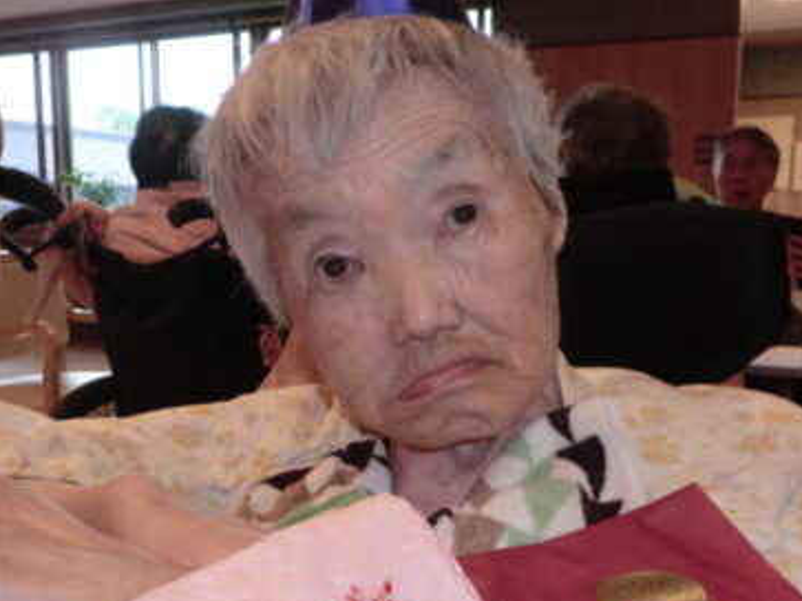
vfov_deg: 33.1
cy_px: 424
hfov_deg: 43.9
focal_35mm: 43
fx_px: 996
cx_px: 411
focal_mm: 4.7
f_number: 2.8
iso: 100
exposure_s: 1/60
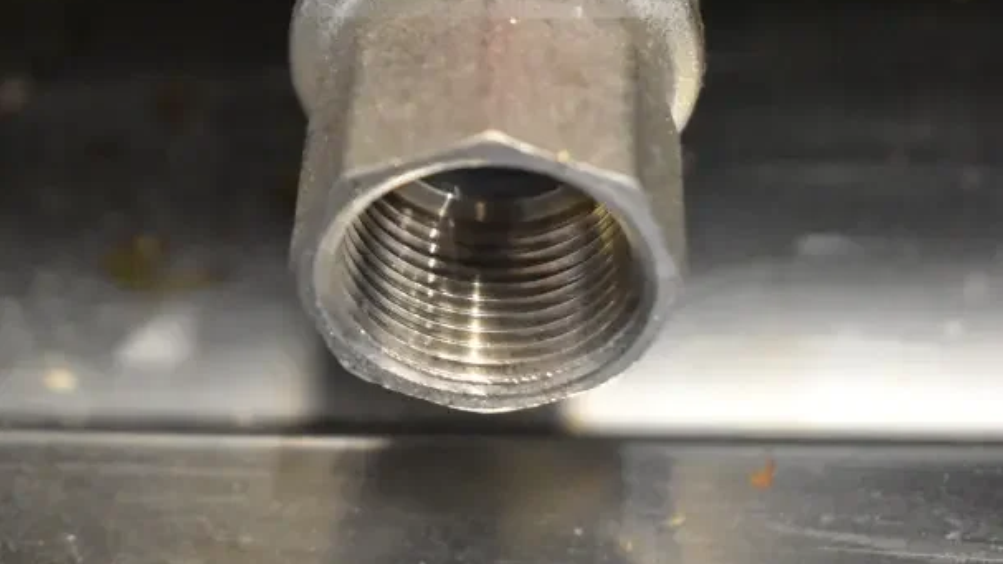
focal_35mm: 90
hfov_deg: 23.7
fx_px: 2393
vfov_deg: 13.1
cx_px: 502
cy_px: -113
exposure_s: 1/60
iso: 8000
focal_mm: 38
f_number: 4.8
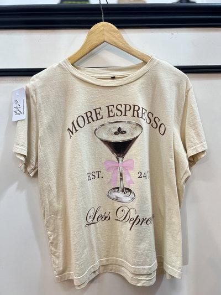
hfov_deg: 53.1
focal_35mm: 26
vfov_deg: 67.3
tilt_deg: -3.9
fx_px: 221
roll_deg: +1.9
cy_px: 148
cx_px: 110
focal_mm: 5.7
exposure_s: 1/50
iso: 100
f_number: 1.5
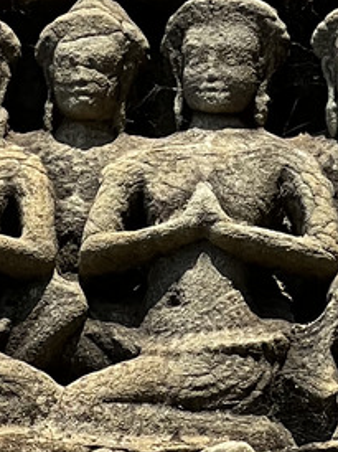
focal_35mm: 450
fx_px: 5868
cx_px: 89
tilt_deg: +33.2
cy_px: -429
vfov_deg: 4.4
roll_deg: -1.8
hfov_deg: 3.3
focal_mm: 9
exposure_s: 1/391
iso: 32
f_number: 2.8
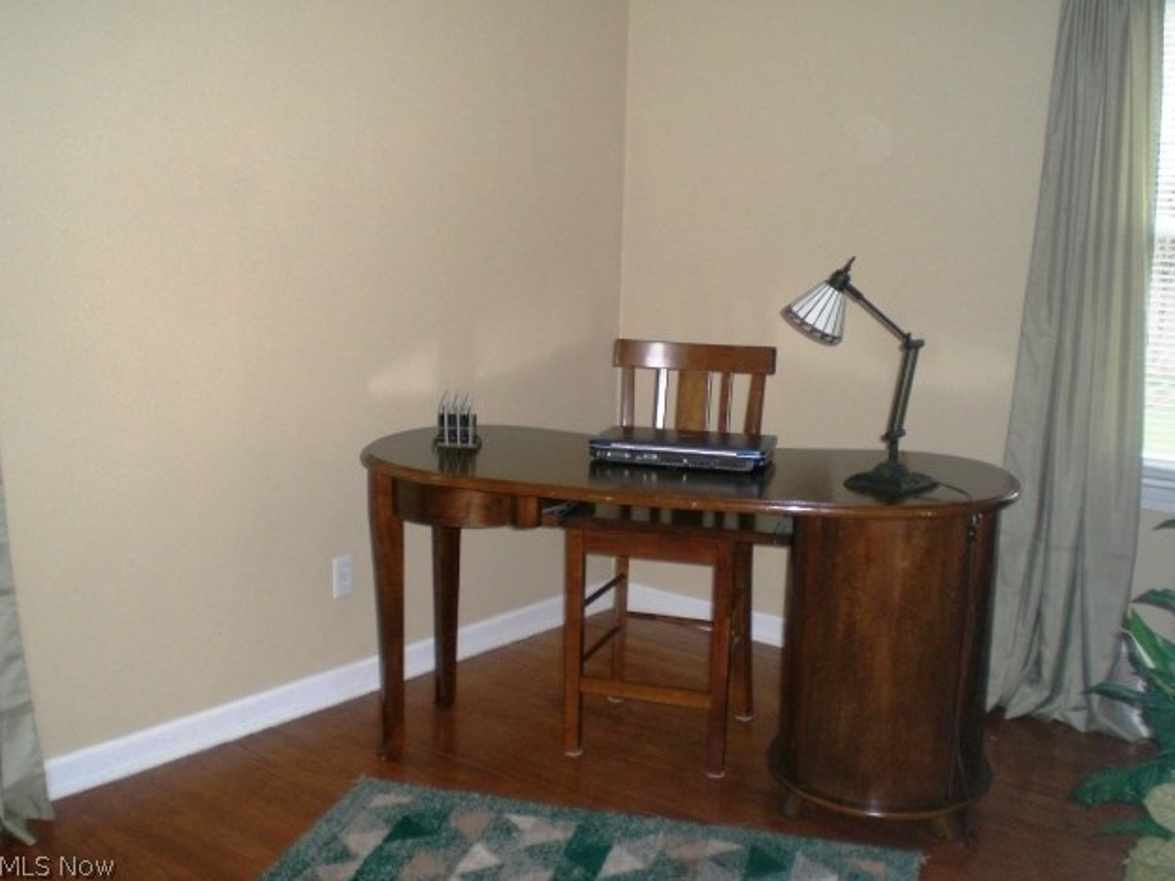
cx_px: 595
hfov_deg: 47.9
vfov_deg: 36.8
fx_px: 1324
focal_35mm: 39
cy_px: 435
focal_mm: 6.3
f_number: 3.1
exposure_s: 1/60
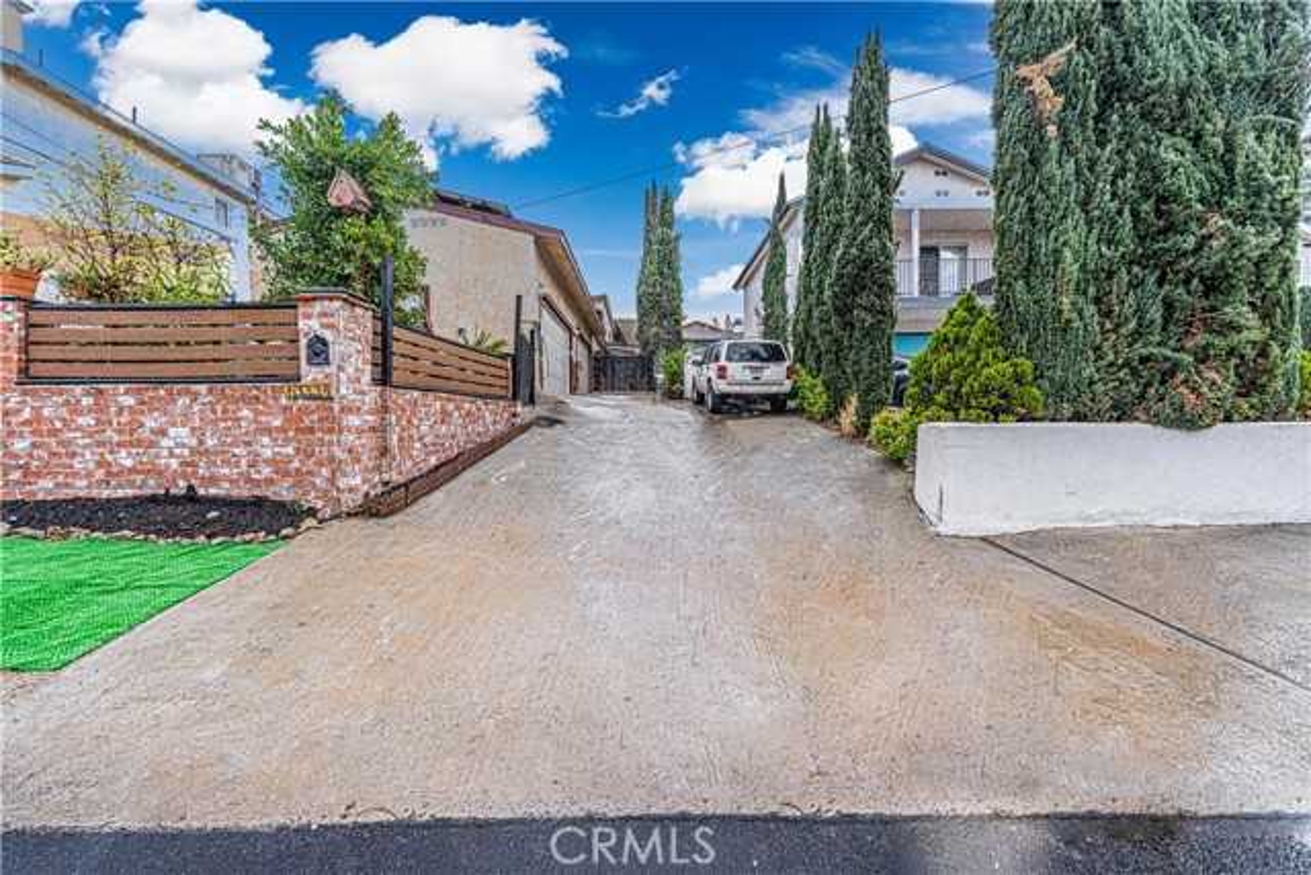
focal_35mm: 14
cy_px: 438
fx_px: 510
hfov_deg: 104.2
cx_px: 656
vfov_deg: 81.2
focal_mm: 14
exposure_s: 1/200
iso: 100
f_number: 6.3
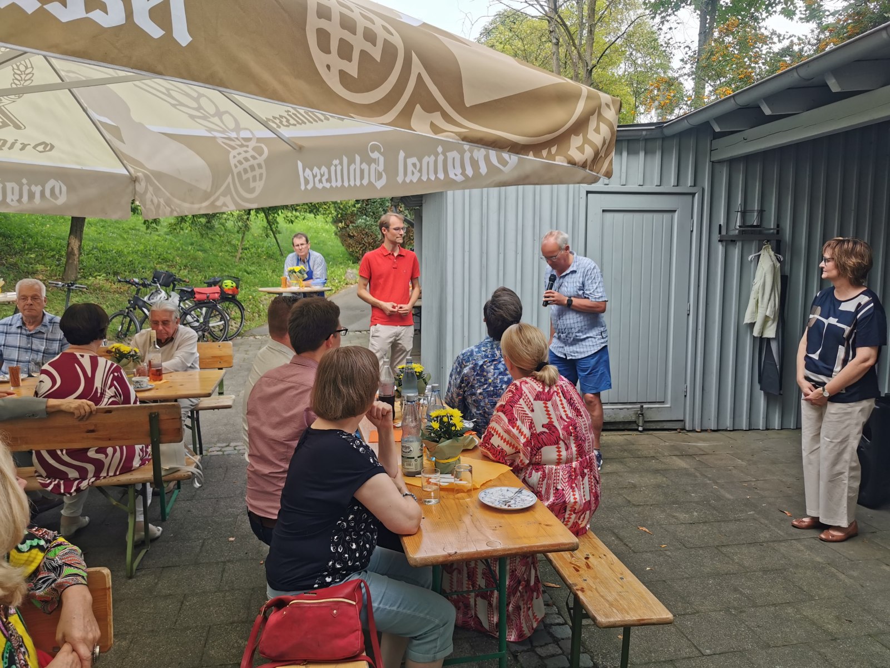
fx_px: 694
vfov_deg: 51.4
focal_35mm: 27
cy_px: 334
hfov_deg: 65.3
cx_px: 445
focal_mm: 5.56
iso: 50
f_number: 1.6
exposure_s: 1/573
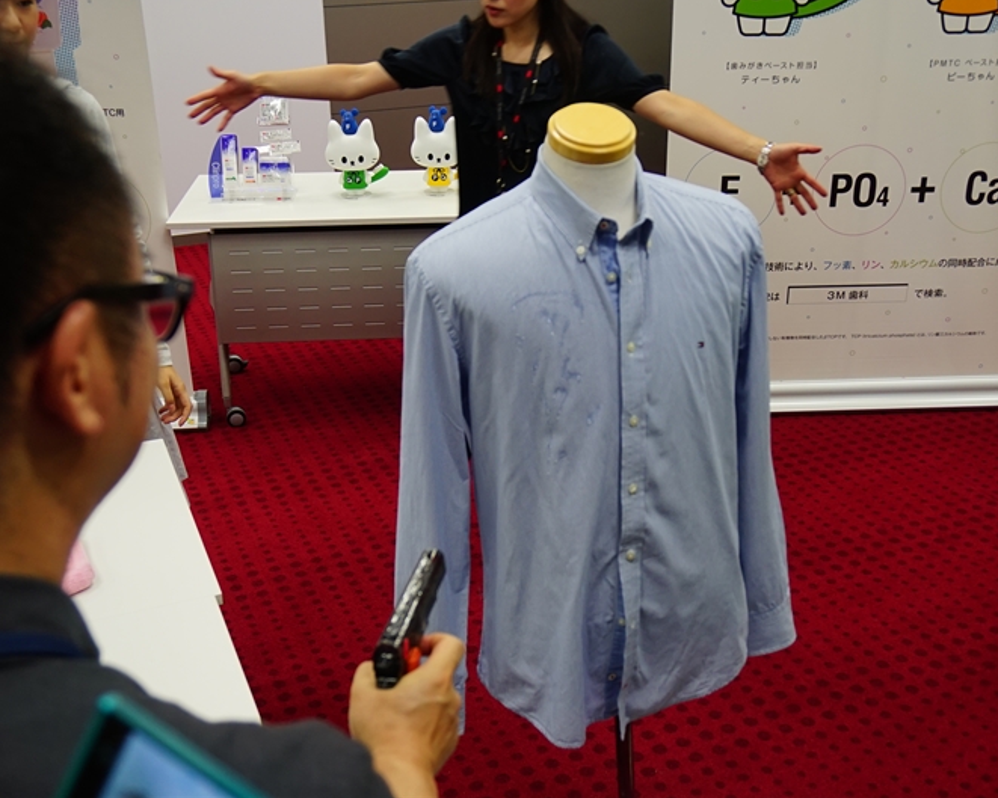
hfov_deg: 43.8
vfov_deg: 35.7
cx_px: 531
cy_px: 397
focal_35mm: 42
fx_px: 1241
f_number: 4.5
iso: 400
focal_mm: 25
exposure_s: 1/60
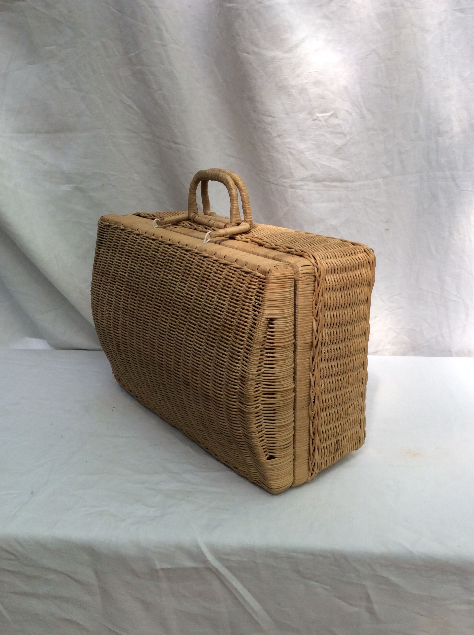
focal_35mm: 32
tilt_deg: -18.9
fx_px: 586
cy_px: 318
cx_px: 237
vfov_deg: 56.9
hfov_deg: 44.1
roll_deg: +0.0
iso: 32
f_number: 2.4
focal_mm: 3.3
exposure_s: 1/233
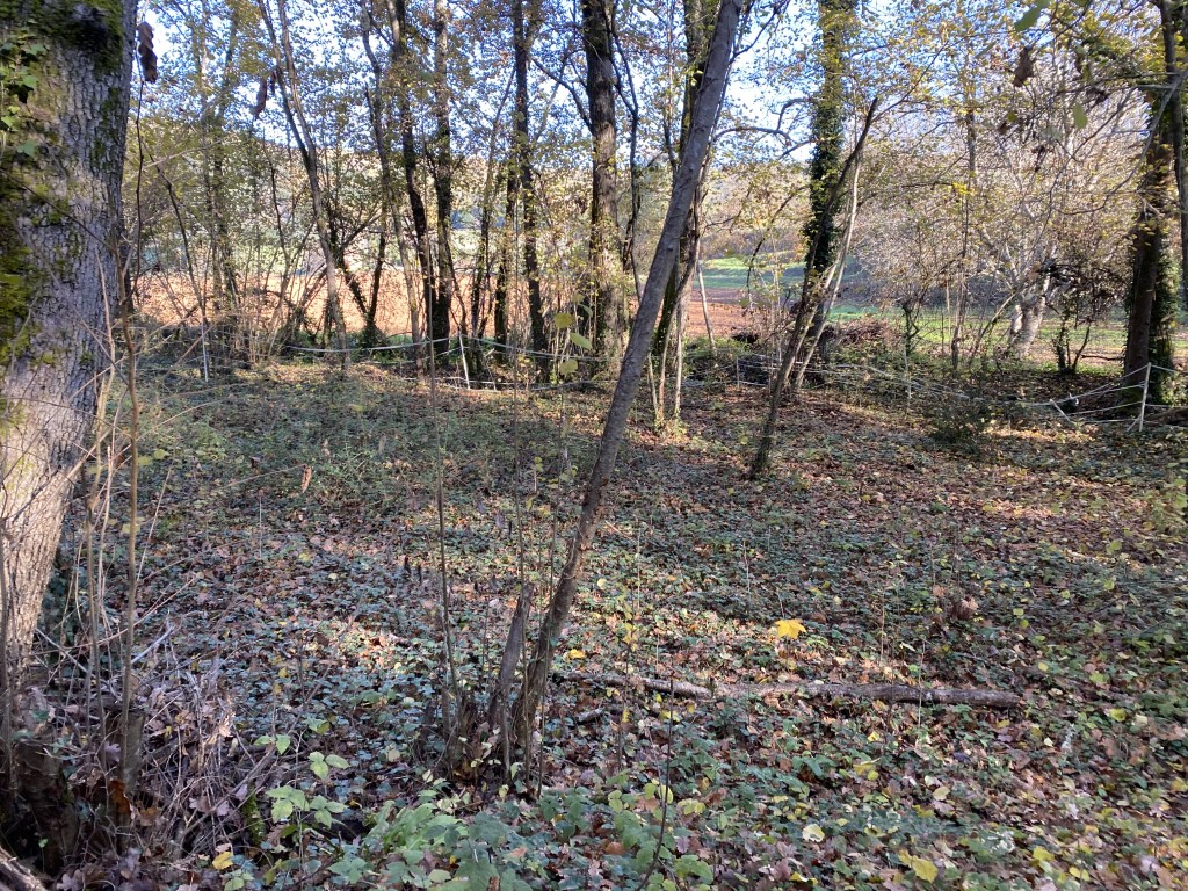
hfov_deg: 67.3
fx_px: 892
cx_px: 594
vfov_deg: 53.1
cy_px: 446
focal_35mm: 26
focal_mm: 4.25
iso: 50
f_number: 1.8
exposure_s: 1/122
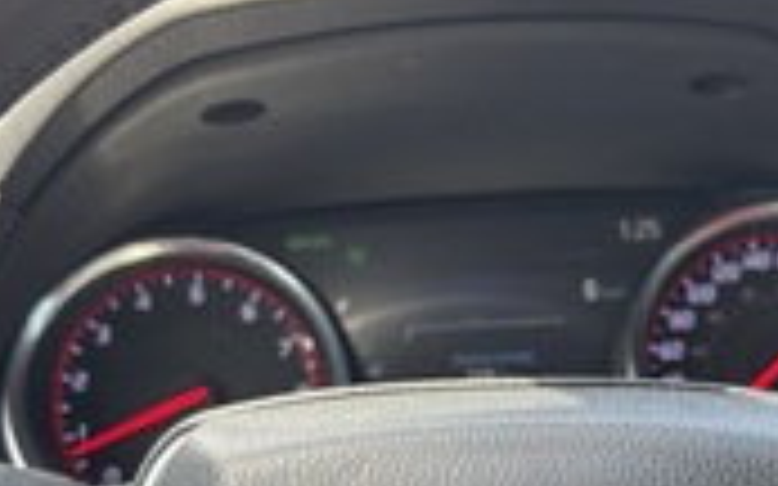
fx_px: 1420
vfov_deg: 18.4
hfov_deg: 30.5
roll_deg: +1.6
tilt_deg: -24.1
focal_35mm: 67
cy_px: 592
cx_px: 504
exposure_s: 1/100
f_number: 1.6
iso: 64
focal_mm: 5.96
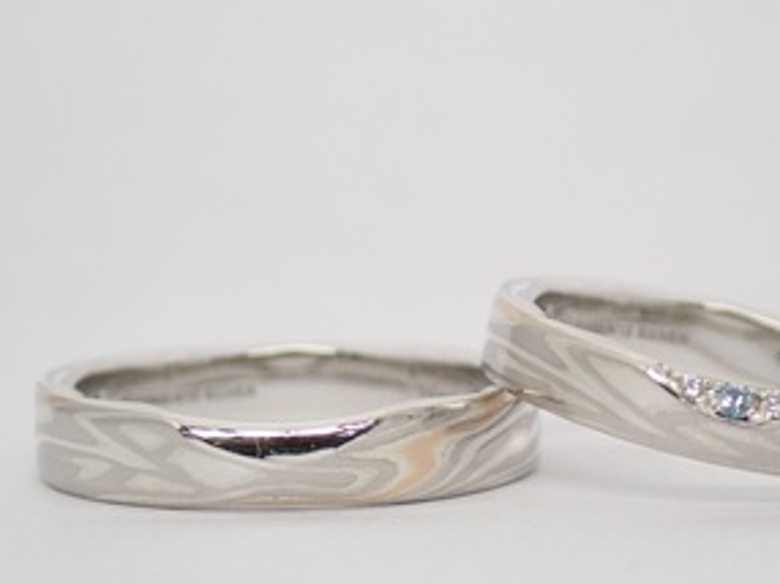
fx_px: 2904
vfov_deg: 11.5
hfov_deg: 15.3
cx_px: 491
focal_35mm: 129
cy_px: 416
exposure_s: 1/125
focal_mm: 14.62
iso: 200
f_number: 4.3
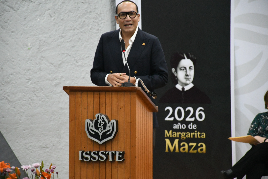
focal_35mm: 195
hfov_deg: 10.5
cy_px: 90
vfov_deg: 7.0
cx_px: 134
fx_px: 1452
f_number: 5.6
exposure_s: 1/80
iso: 10000
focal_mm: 130
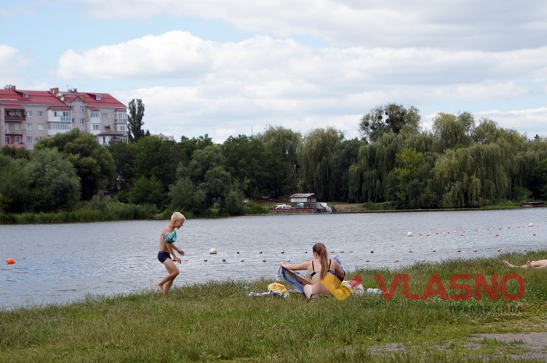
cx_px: 274
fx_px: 1138
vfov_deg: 18.1
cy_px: 182
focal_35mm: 75
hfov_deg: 27.0
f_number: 6.3
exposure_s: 1/200
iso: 100
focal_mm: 50
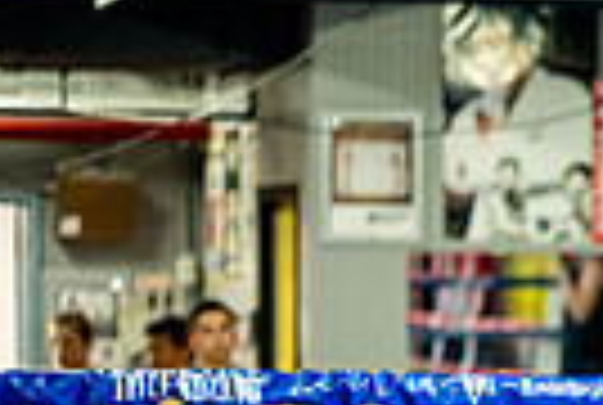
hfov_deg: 8.9
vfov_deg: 6.3
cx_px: 1278
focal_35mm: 216
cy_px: 700
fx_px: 3626
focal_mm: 50
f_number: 2
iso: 4000
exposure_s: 1/800
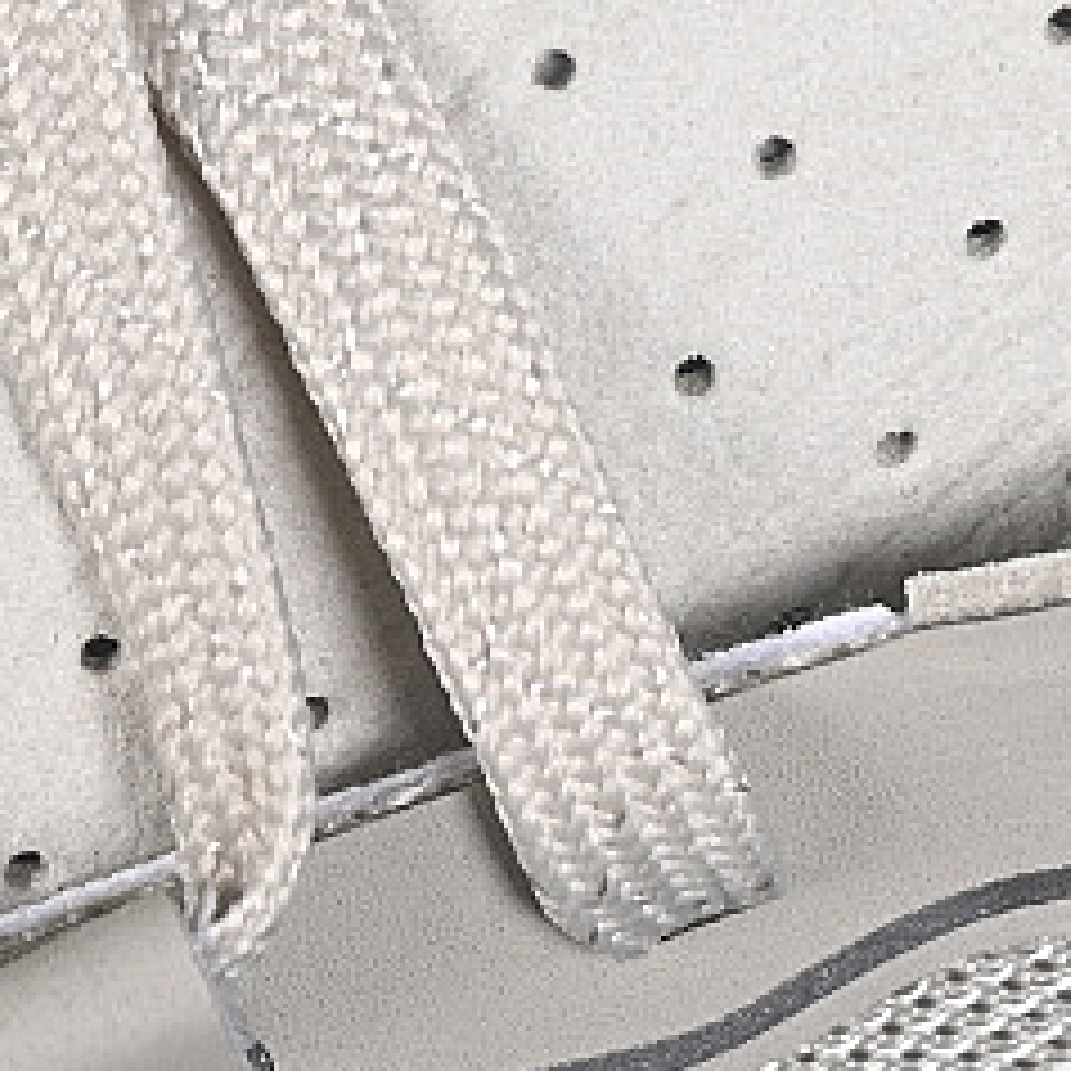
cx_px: 220
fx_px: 10116
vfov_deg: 6.0
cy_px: 50
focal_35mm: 289
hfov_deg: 6.1
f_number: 7.1
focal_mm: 50
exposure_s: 1/80
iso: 160
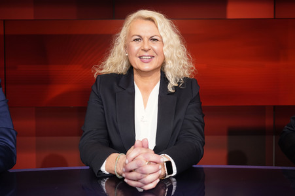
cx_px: 148
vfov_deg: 37.8
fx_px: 287
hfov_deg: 54.5
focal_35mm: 35
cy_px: 98
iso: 1600
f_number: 5
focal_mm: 35
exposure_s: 1/125
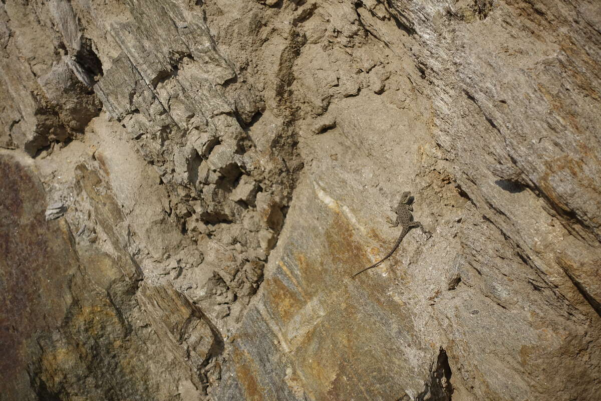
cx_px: 300
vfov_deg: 19.5
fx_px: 1169
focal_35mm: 70
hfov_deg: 28.8
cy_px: 200
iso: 125
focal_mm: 25.7
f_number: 4
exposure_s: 1/160
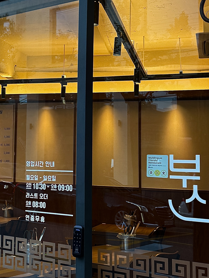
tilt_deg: +6.6
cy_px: 108
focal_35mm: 68
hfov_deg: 20.7
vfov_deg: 28.5
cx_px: -11
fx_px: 547
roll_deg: -2.6
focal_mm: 6.76
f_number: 1.78
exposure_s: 1/120
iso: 64
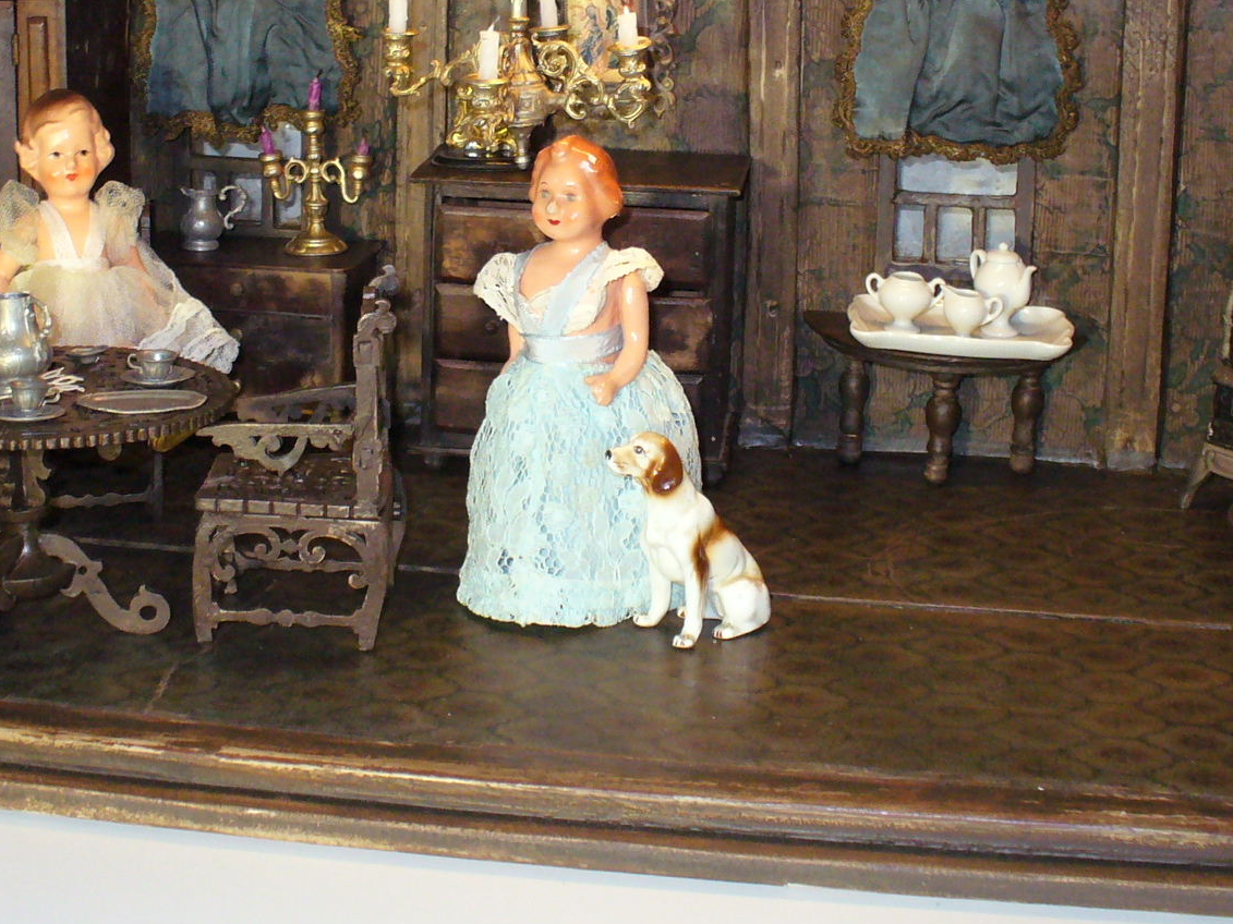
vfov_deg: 21.8
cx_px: 561
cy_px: 242
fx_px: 2386
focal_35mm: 67
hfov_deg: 29.0
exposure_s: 1/30
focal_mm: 6.1
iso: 200
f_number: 2.8
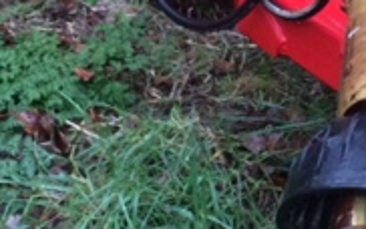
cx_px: 342
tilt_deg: -36.5
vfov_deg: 12.1
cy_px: 72
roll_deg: -0.4
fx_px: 1078
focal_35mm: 108
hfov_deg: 18.9
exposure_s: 1/33
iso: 160
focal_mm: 4.15
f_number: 2.2
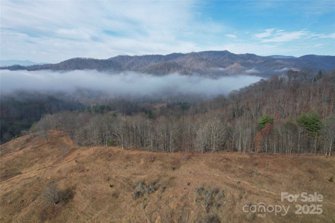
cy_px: 112
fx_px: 205
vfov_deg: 57.2
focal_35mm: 22
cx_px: 168
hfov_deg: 78.6
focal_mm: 8.38
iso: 130
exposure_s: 1/2000
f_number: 2.8
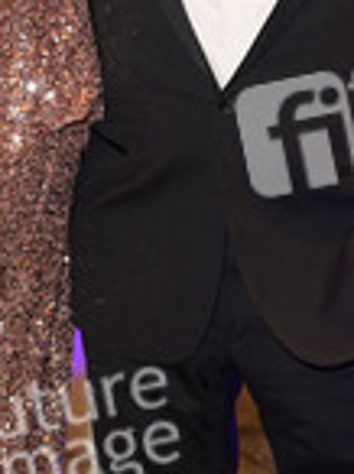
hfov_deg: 10.2
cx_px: 107
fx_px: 1983
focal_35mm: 145
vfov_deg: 13.4
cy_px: -42
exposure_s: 1/40
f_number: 5
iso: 1600
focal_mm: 55
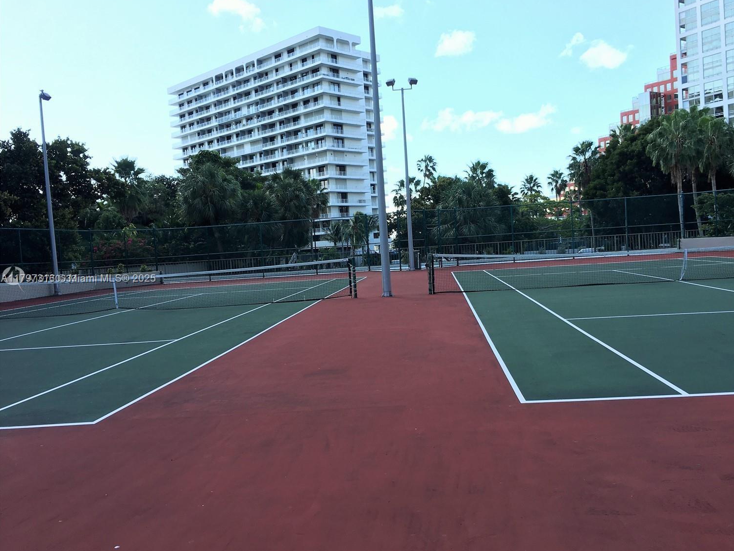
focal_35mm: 31
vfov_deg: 45.4
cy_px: 279
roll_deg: +2.4
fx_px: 657
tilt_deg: -2.0
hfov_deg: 58.3
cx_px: 391
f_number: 2.2
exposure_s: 1/234
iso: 25
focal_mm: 4.15
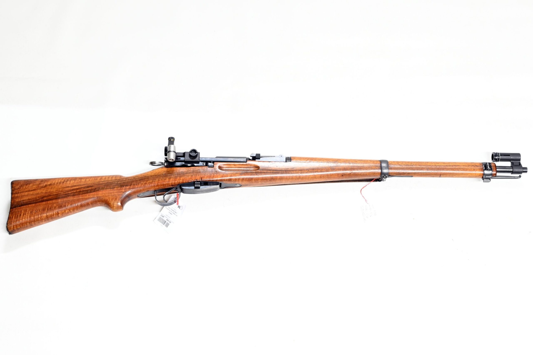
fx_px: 696
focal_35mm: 47
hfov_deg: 41.9
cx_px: 266
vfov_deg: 28.6
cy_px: 178
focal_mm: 47
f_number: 9
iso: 320
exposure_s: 1/1.3
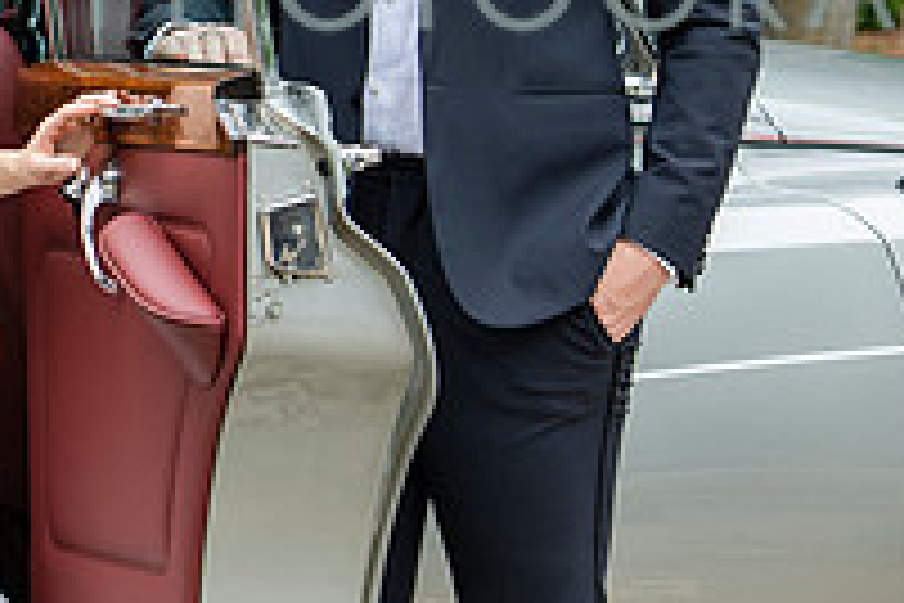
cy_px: -29
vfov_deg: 5.5
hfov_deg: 8.2
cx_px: -67
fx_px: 6227
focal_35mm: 248
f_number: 5
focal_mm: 86
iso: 250
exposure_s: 1/250
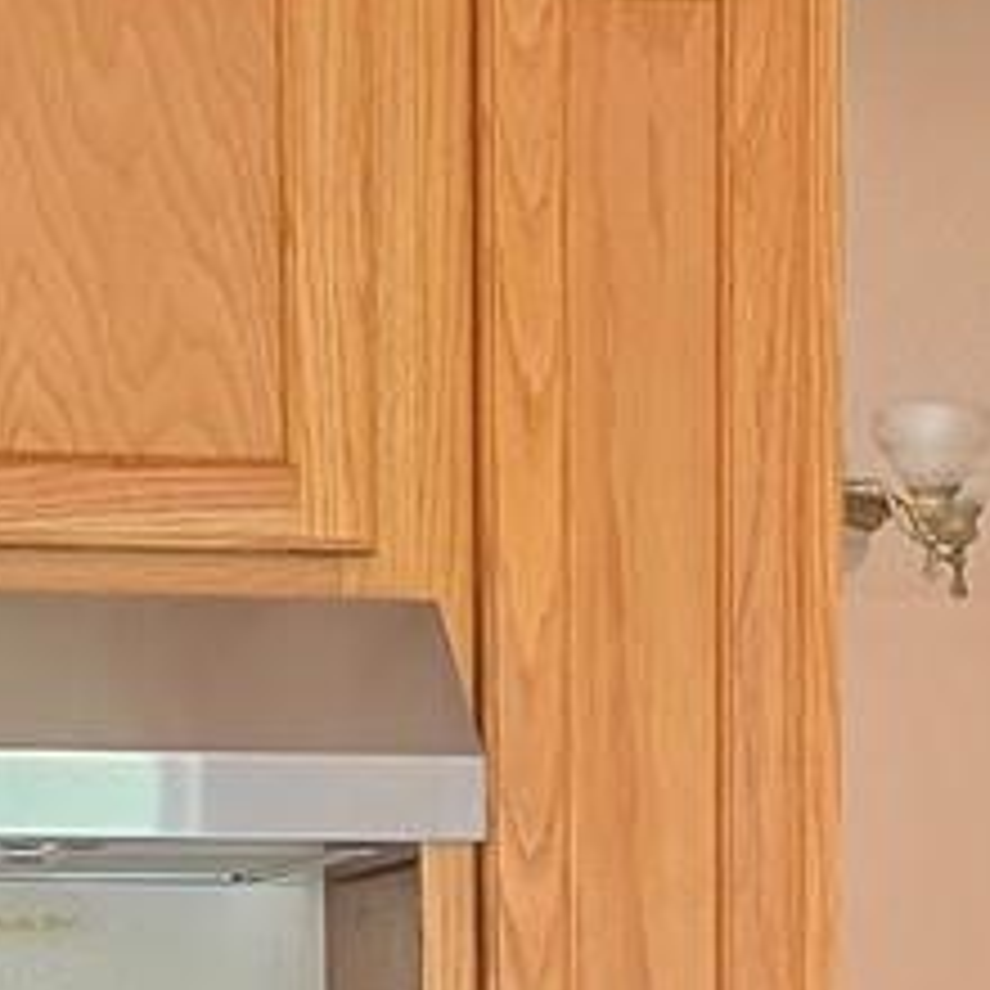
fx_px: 4789
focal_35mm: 148
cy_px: 1508
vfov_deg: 11.3
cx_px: 540
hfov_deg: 11.8
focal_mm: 6.5
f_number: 1.4
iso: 100
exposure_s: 1/120
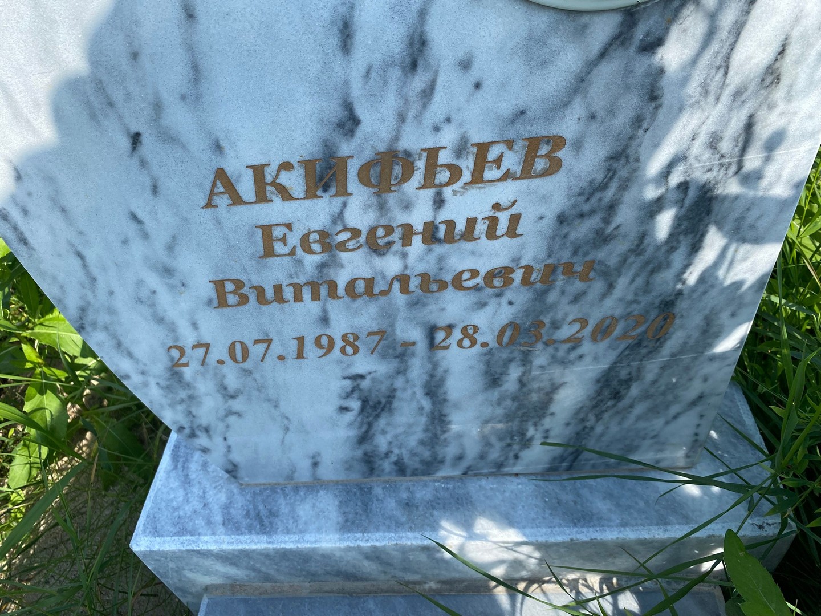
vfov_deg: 53.1
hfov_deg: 67.3
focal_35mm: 26
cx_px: 410
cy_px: 308
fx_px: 617
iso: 32
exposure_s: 1/919
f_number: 1.8
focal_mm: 4.25
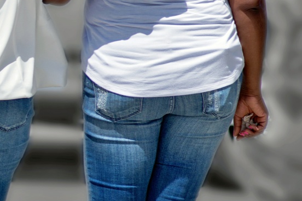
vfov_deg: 3.9
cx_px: -153
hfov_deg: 5.7
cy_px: 62
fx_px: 2978
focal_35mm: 355
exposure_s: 1/6400
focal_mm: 85
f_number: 3.2
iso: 200
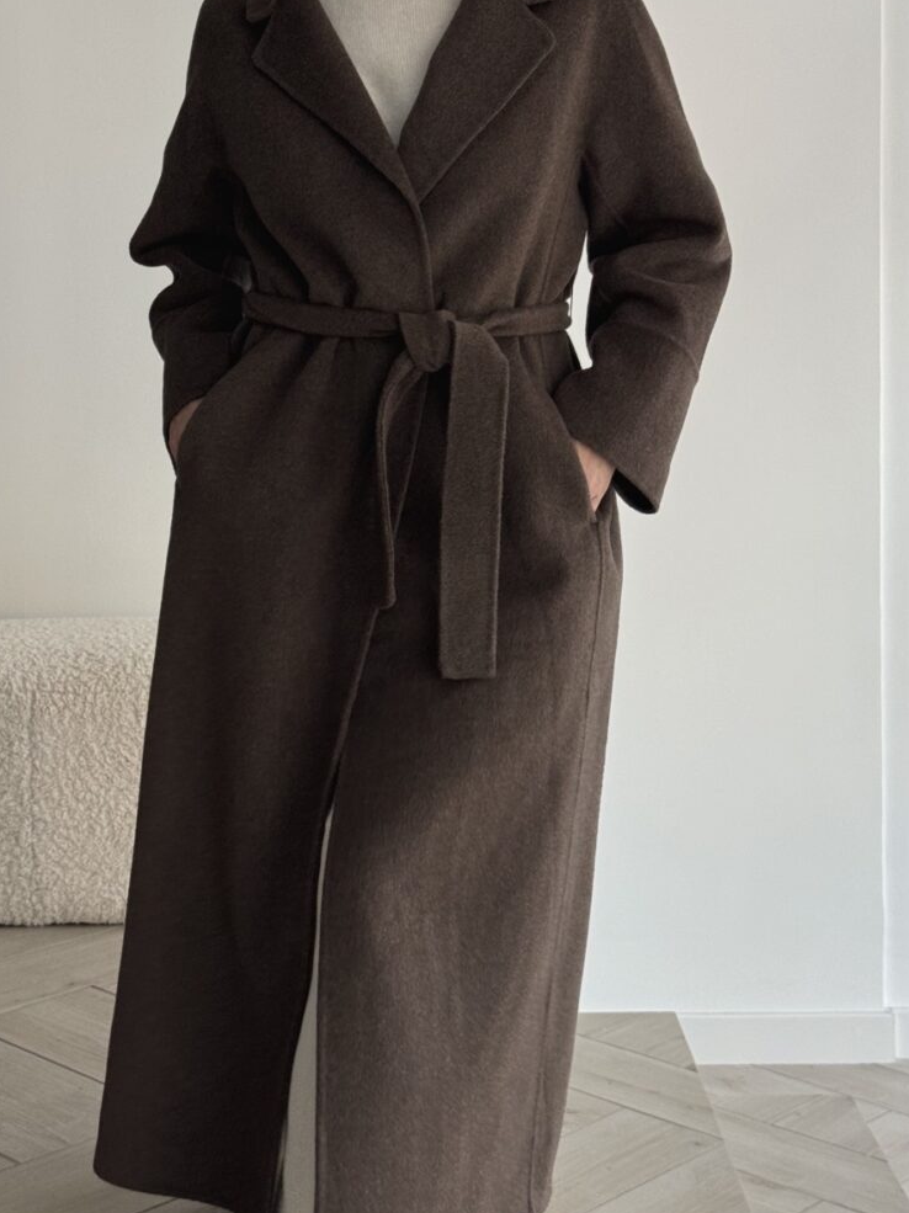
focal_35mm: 52
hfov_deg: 28.0
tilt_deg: -5.2
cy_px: 567
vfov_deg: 36.8
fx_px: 1822
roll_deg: +0.3
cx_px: 419
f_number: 1.78
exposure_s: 1/60
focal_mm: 6.76
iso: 160
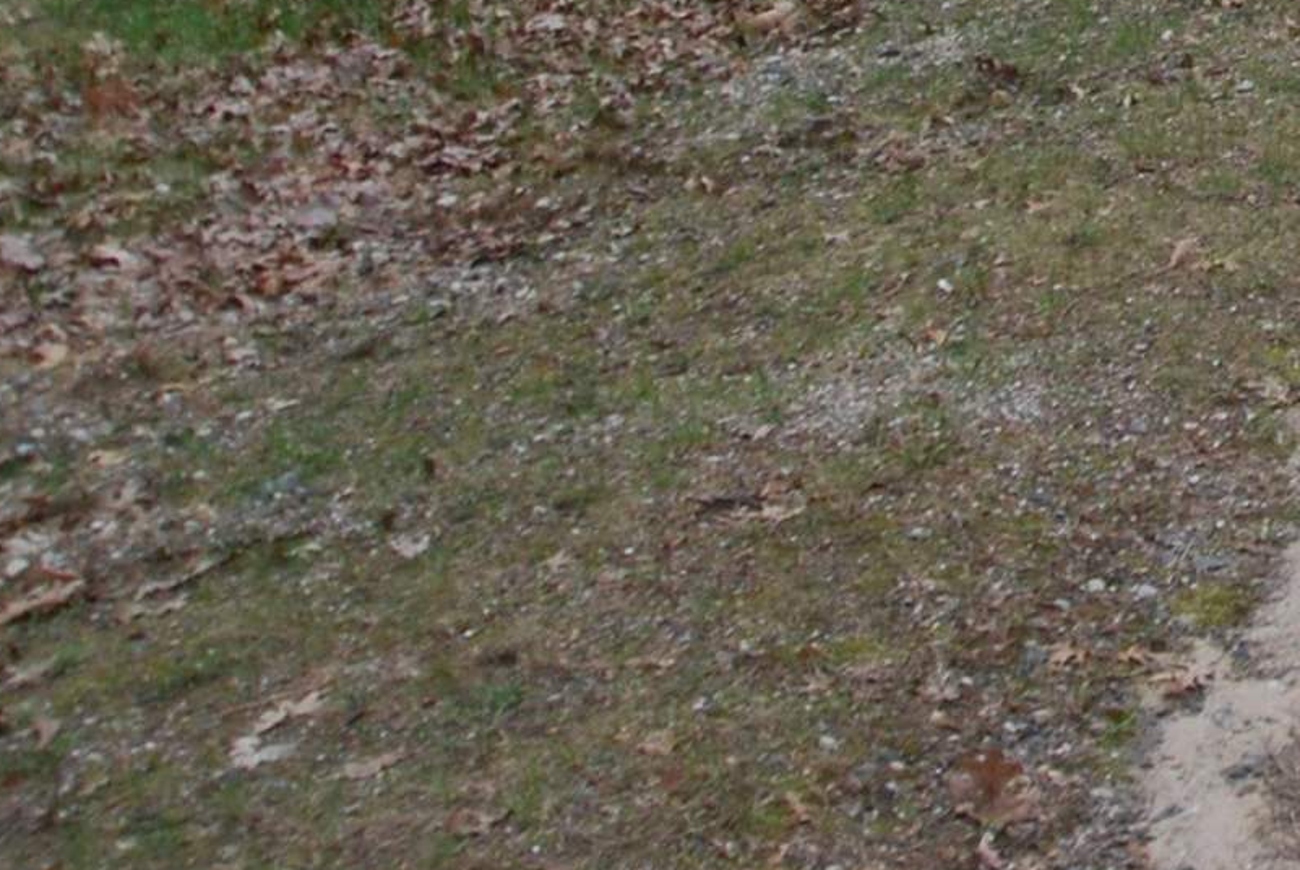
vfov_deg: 9.4
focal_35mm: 138
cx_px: 2235
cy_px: -745
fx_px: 4989
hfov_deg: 13.5
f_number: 5
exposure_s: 1/100
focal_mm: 24
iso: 200
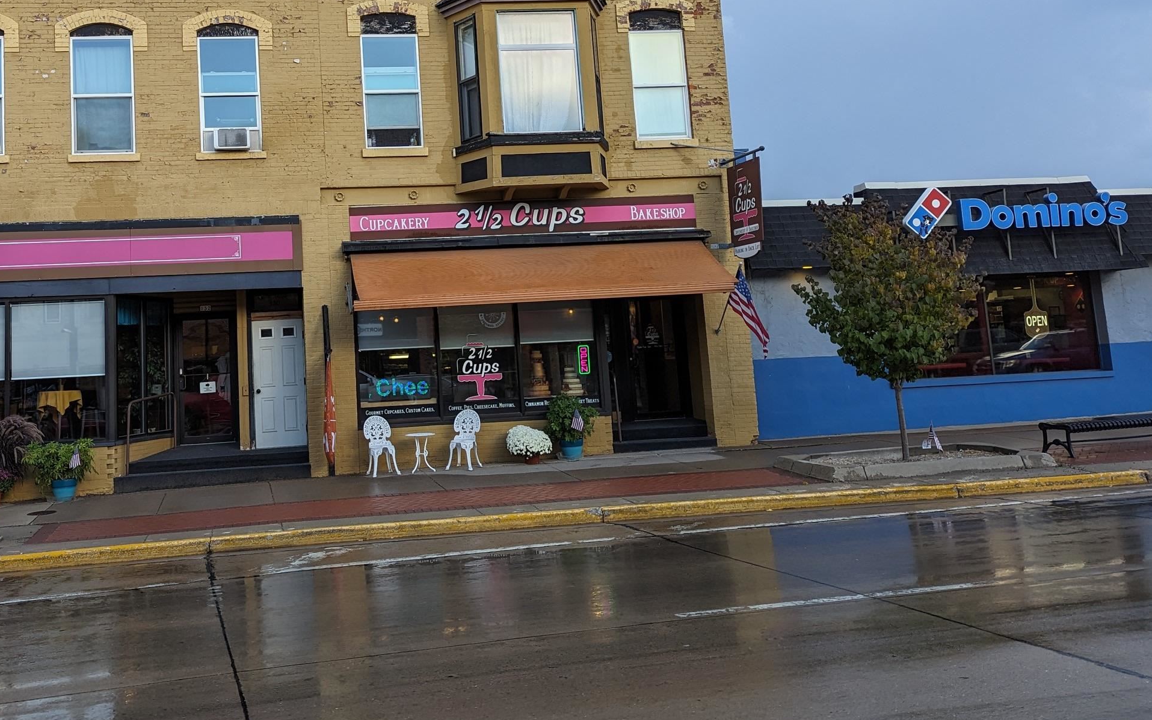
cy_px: 236
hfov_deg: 55.8
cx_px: 408
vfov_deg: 36.9
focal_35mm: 34
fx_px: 1067
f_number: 1.85
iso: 51
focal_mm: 6.81
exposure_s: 1/269
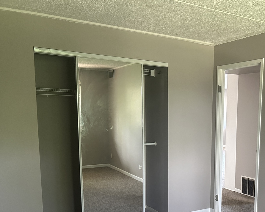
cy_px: 160
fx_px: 322
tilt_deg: -8.0
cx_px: 206
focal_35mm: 41
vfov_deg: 35.7
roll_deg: -0.7
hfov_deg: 43.0
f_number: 1.5
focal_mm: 5.7
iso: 400
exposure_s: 1/60
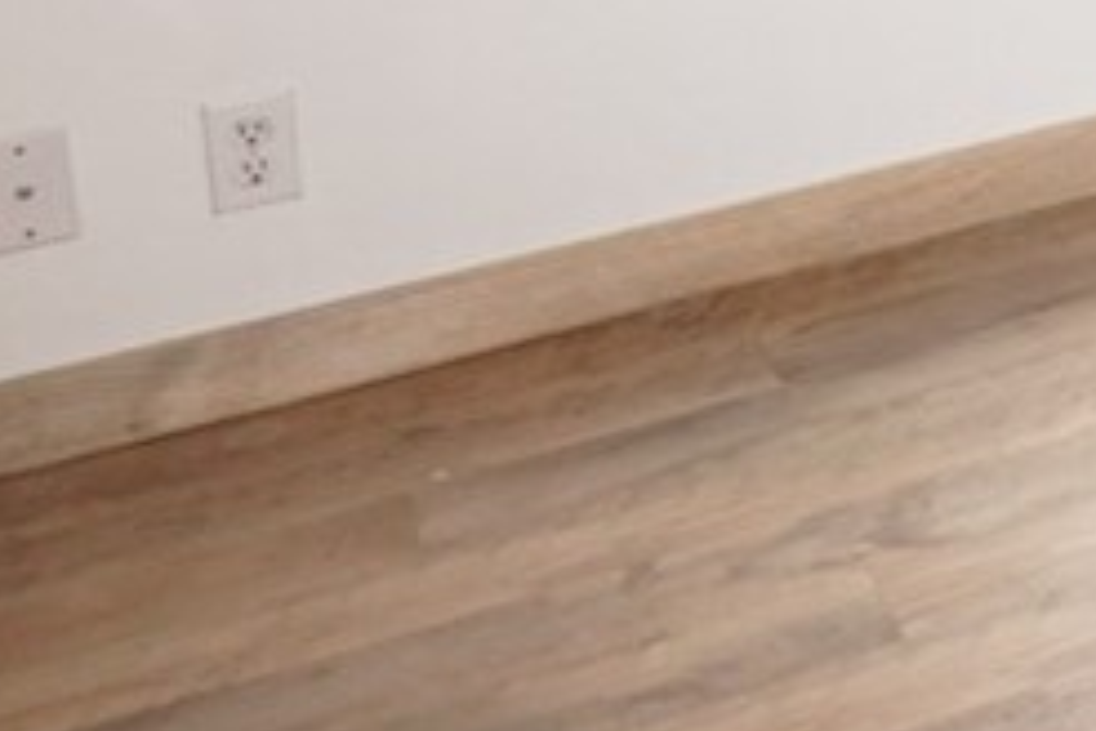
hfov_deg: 14.0
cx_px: 2736
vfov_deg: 13.1
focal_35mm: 91
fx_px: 2770
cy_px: -695
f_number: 3.5
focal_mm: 14
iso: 1600
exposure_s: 1/160
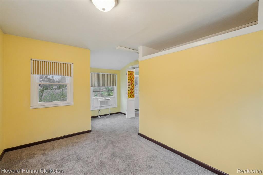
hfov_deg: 100.4
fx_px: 110
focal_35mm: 15
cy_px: 88
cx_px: 132
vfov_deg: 77.3
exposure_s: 1/30
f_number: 8
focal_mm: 10
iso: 2500
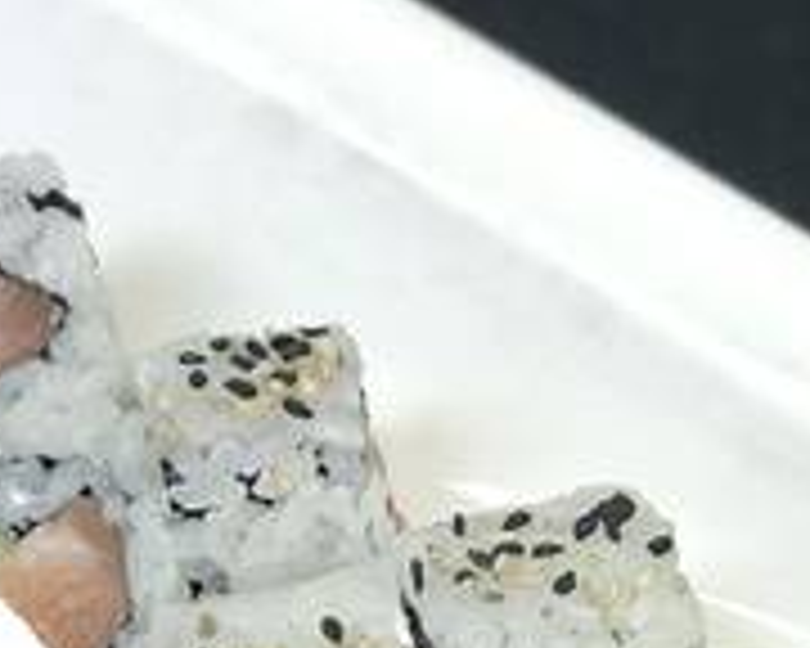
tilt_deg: -57.7
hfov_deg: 10.7
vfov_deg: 8.5
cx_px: 454
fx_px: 4339
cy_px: 760
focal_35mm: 181
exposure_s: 1/60
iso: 50
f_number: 2.8
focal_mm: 6.6
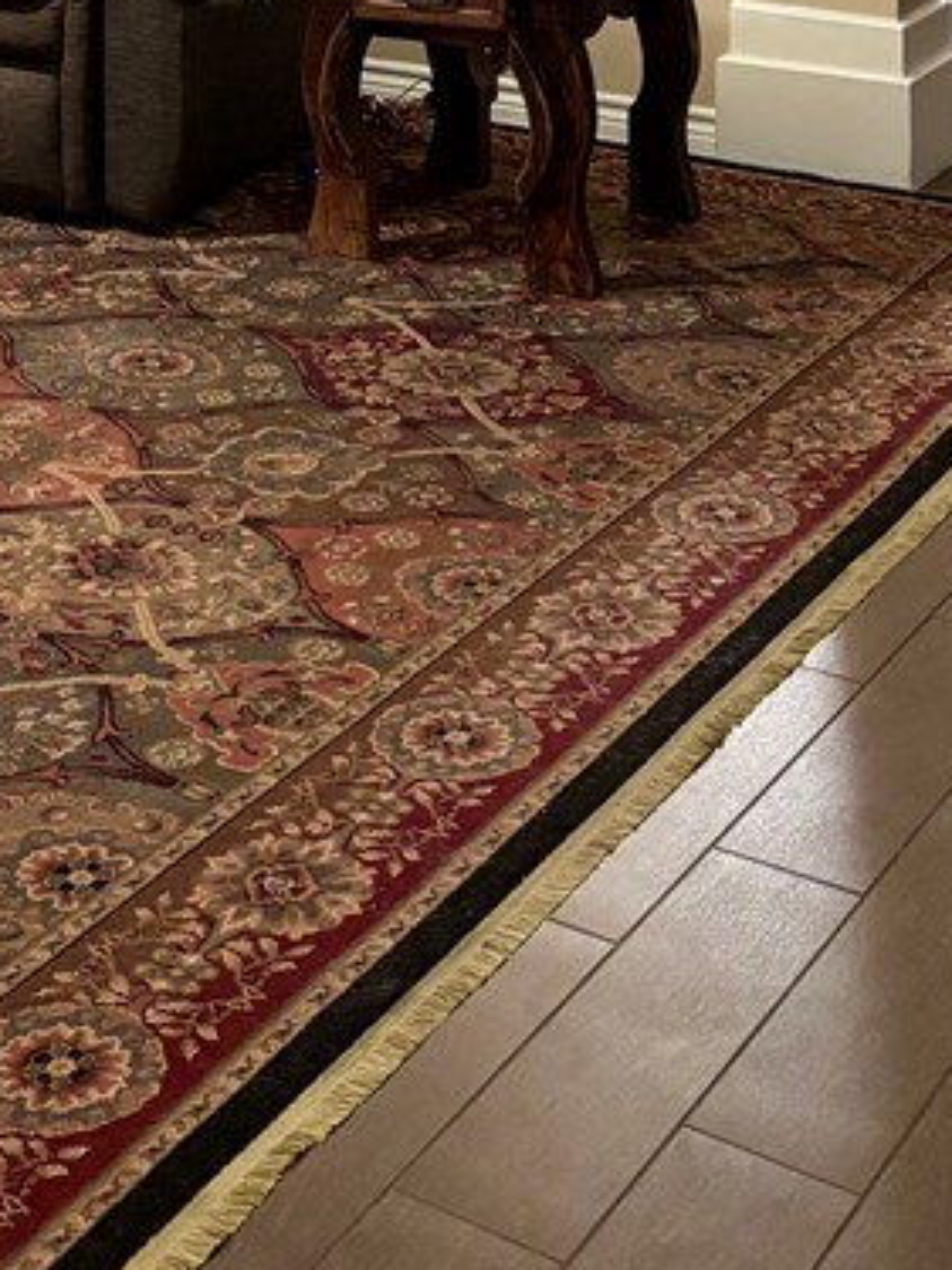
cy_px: -240
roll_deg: +0.9
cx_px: 125
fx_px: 2605
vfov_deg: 24.8
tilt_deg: -8.0
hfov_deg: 20.4
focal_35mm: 71
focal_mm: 5.96
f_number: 1.6
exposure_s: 1/40
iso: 400
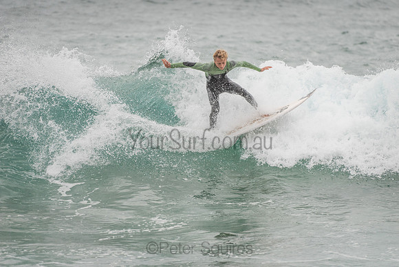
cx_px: 200
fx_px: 5543
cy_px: 134
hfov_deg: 4.1
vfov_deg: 2.8
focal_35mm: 500
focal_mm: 500
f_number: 5.6
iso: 320
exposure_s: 1/2000
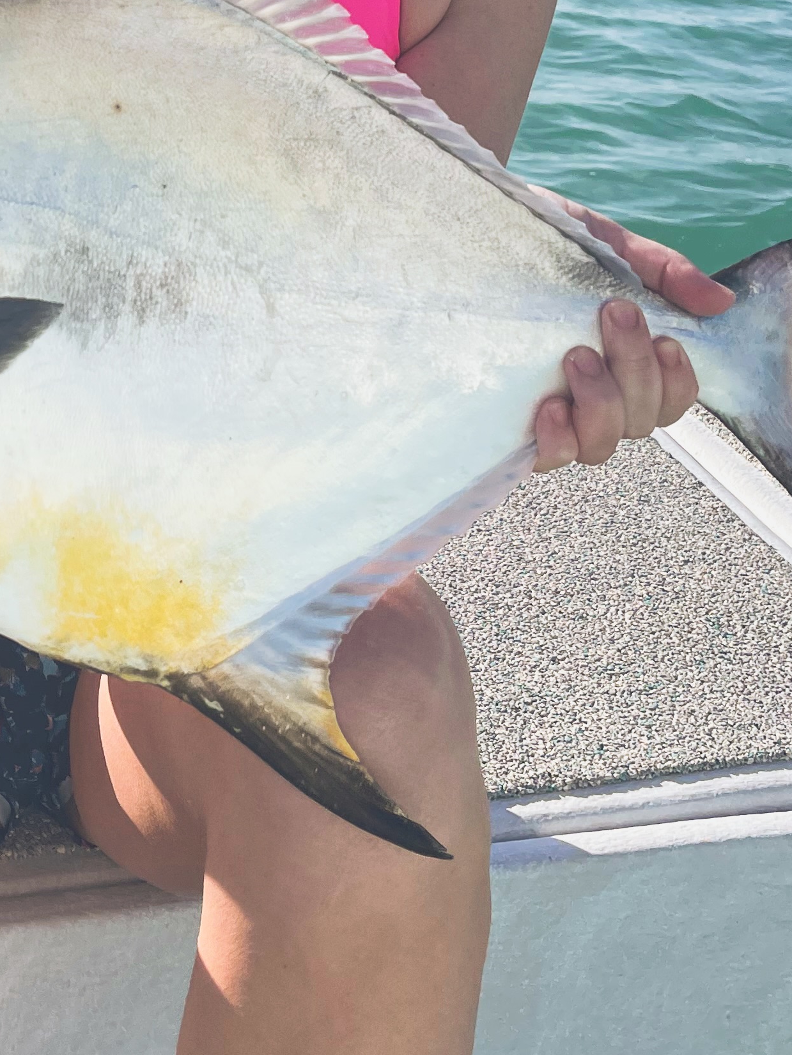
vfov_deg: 30.4
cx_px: 178
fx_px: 1861
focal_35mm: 61
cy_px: 119
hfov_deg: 23.7
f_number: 1.6
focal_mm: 5.1
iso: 32
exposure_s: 1/5376
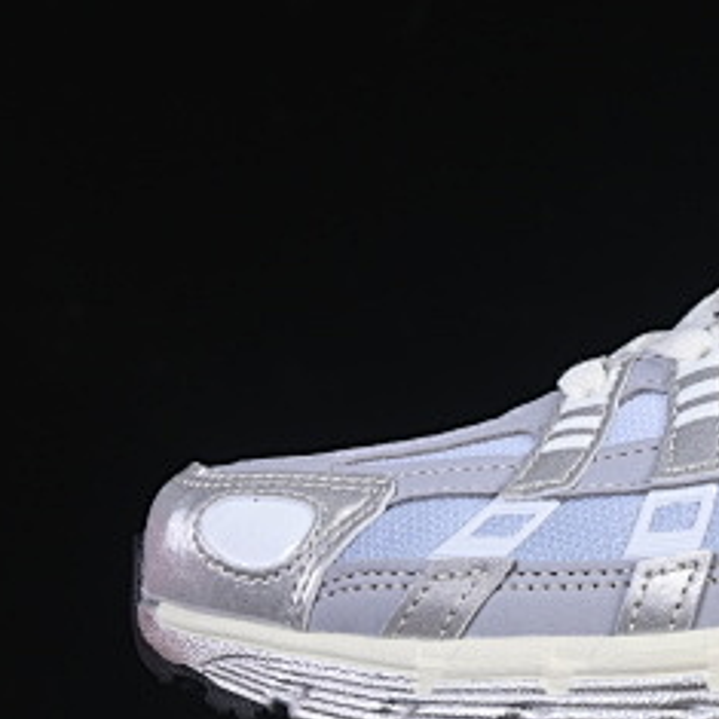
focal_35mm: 217
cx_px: 994
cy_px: 295
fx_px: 5099
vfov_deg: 8.1
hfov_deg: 7.9
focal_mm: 50
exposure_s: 1/80
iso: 160
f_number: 8
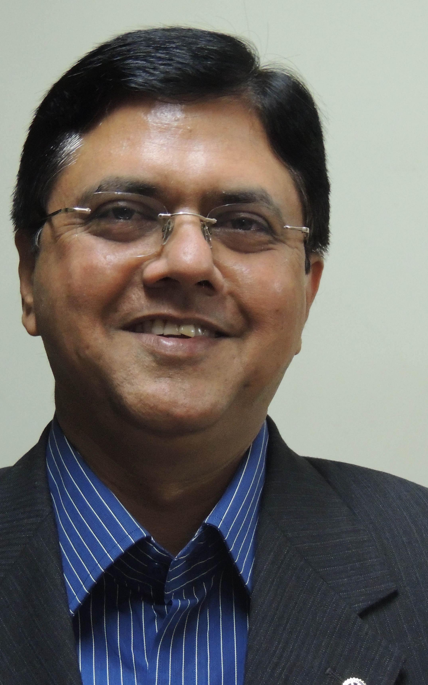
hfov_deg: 12.2
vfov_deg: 19.5
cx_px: 169
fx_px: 1997
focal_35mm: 107
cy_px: 346
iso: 800
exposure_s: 1/13
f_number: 3.9
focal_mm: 13.3
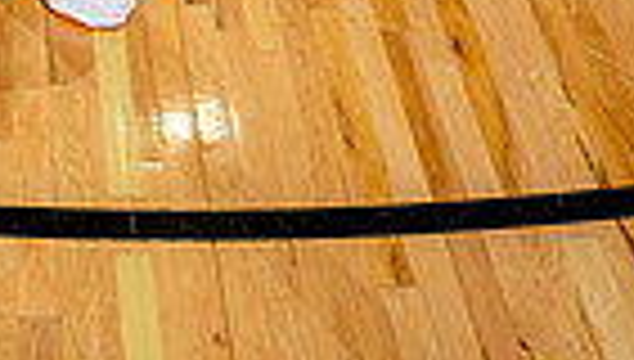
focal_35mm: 90
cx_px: 0
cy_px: -603
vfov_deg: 10.7
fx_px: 1516
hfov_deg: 22.7
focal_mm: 27
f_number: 5.6
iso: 200
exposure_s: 1/250
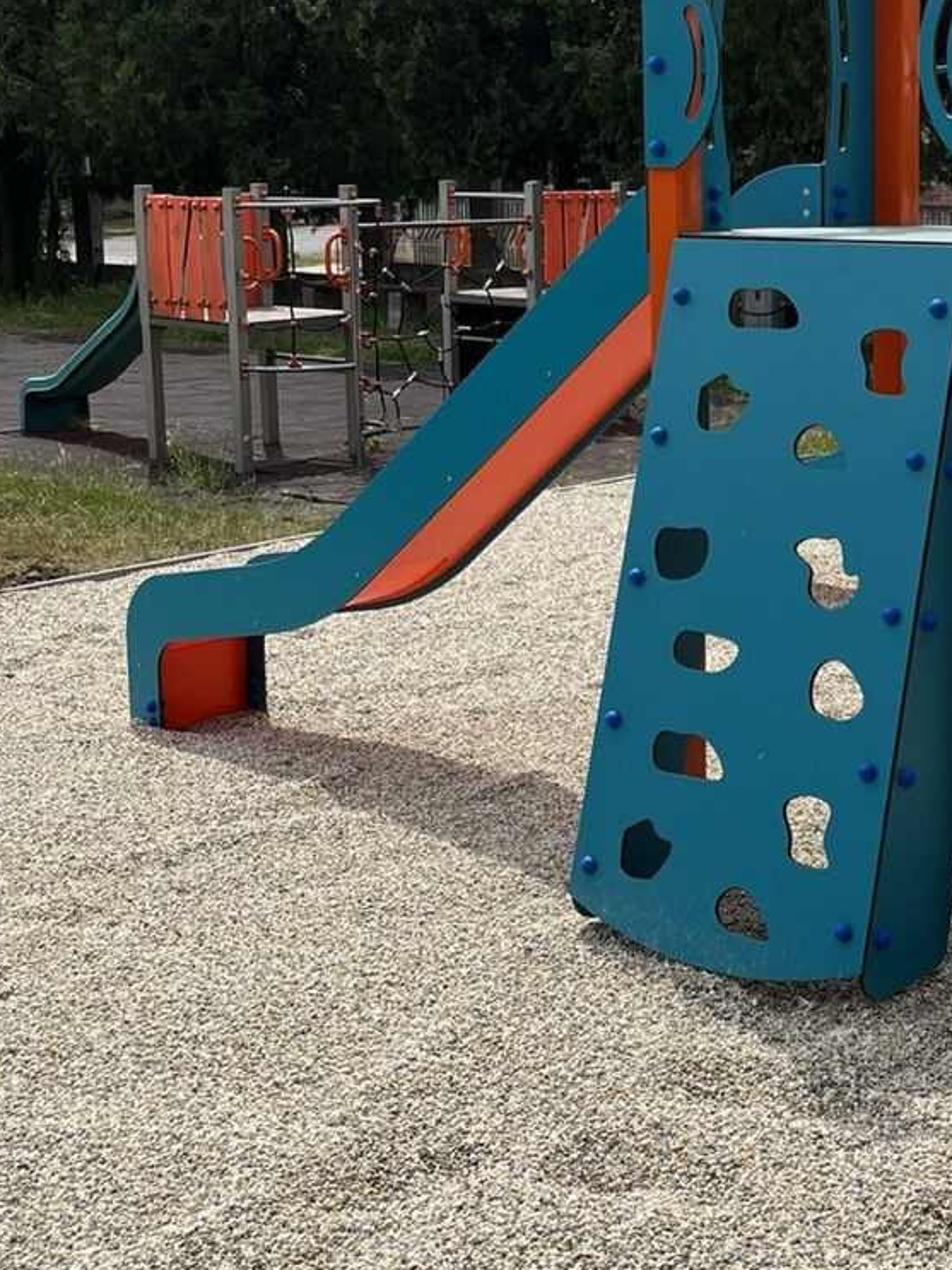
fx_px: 2054
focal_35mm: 56
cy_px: 458
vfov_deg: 34.1
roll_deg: -1.5
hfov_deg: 25.1
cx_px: 892
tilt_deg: -6.8
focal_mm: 5.1
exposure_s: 1/3745
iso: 50
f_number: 1.6
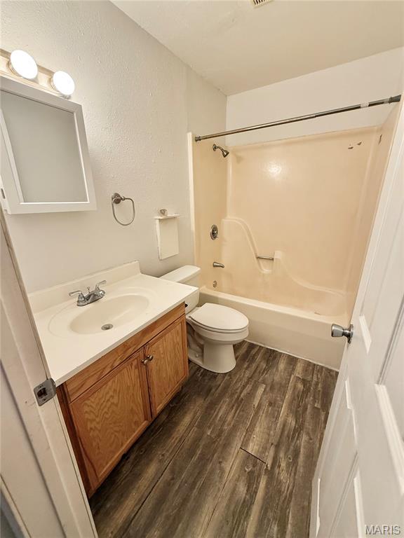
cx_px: 202
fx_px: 218
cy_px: 269
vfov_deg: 102.1
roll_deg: +0.9
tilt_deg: -16.1
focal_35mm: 14
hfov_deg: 85.7
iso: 200
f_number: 2.2
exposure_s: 1/60
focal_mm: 2.22
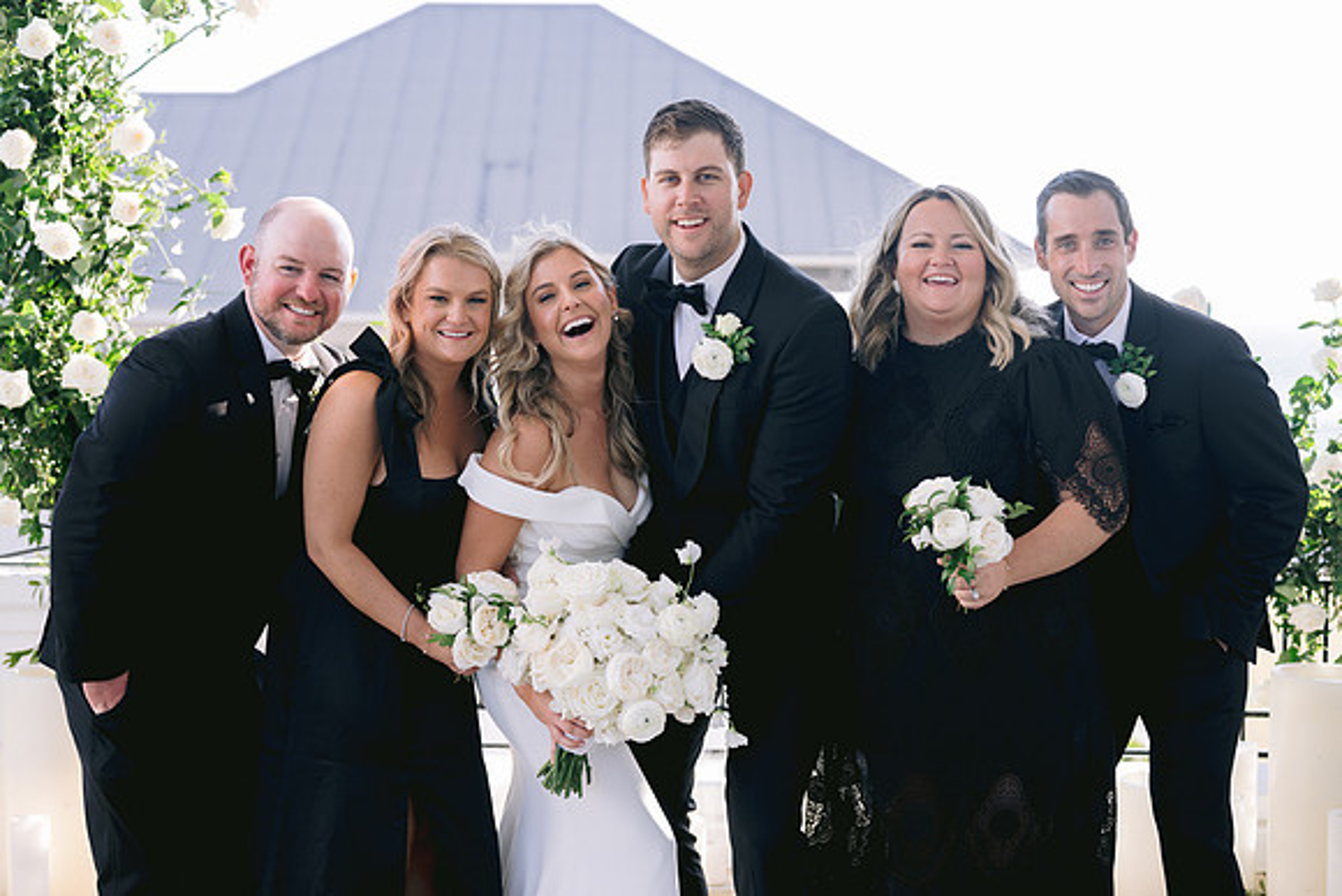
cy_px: 445
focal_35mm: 52
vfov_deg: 25.9
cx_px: 642
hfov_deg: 38.0
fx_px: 1949
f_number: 2.8
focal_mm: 50
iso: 200
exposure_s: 1/500
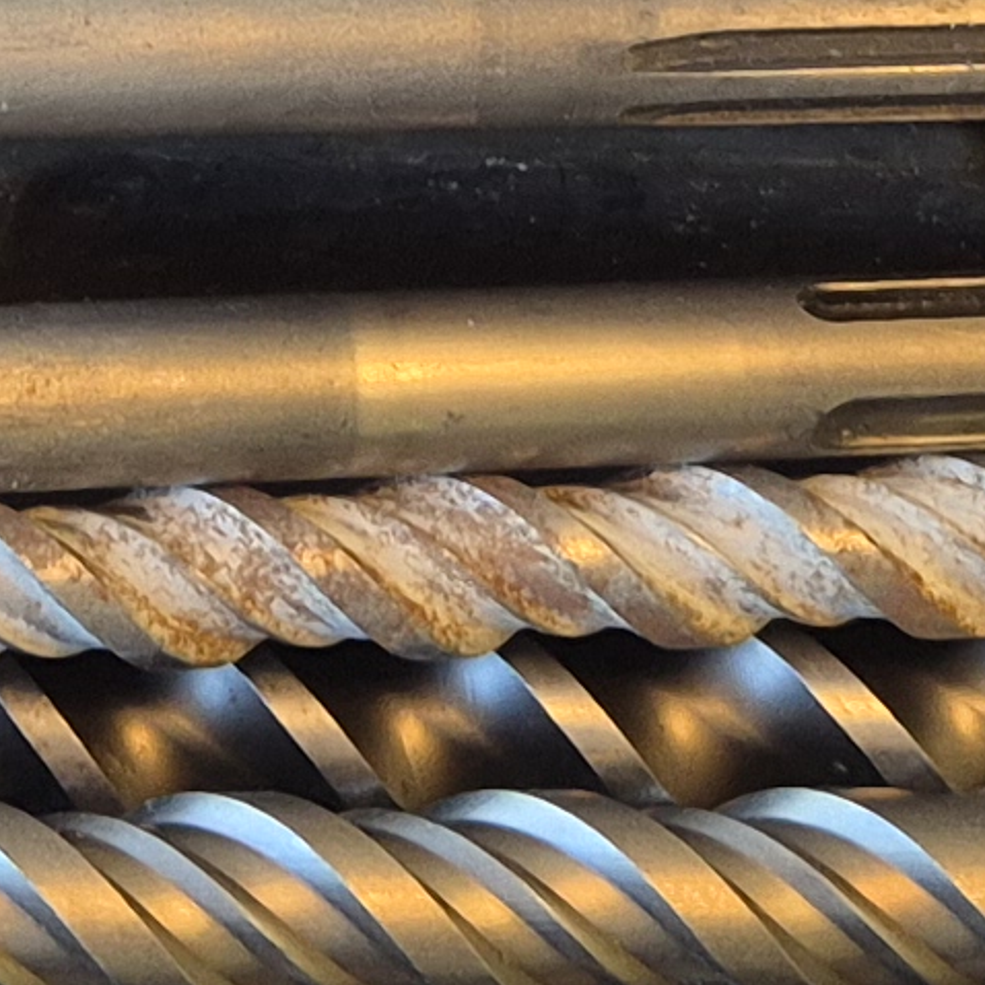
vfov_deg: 9.8
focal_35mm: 170
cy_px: -750
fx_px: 5473
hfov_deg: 10.2
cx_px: -140
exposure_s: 1/100
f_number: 1.8
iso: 160
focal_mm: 5.4
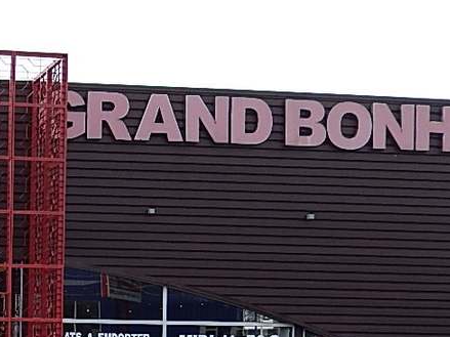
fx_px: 1066
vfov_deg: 17.4
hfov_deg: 21.3
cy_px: 363
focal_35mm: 82
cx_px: -153
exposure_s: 1/500
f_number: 3.4
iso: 125
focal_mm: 4.5
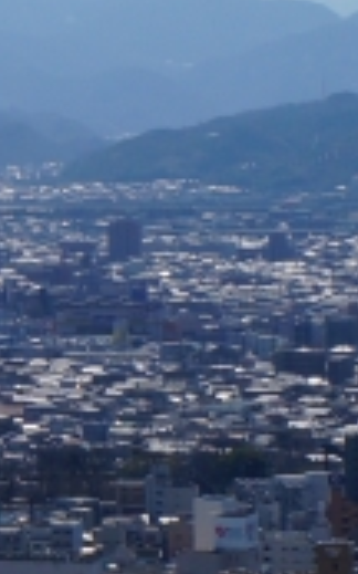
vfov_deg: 7.4
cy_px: -80
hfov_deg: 4.4
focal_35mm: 283
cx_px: -779
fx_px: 4421
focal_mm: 32
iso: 200
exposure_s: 1/800
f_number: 13
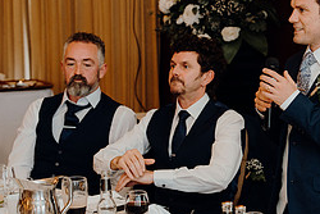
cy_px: 117
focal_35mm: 123
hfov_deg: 16.2
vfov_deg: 11.2
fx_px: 1094
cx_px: 334
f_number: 2.8
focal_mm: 53
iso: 1250
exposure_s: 1/200
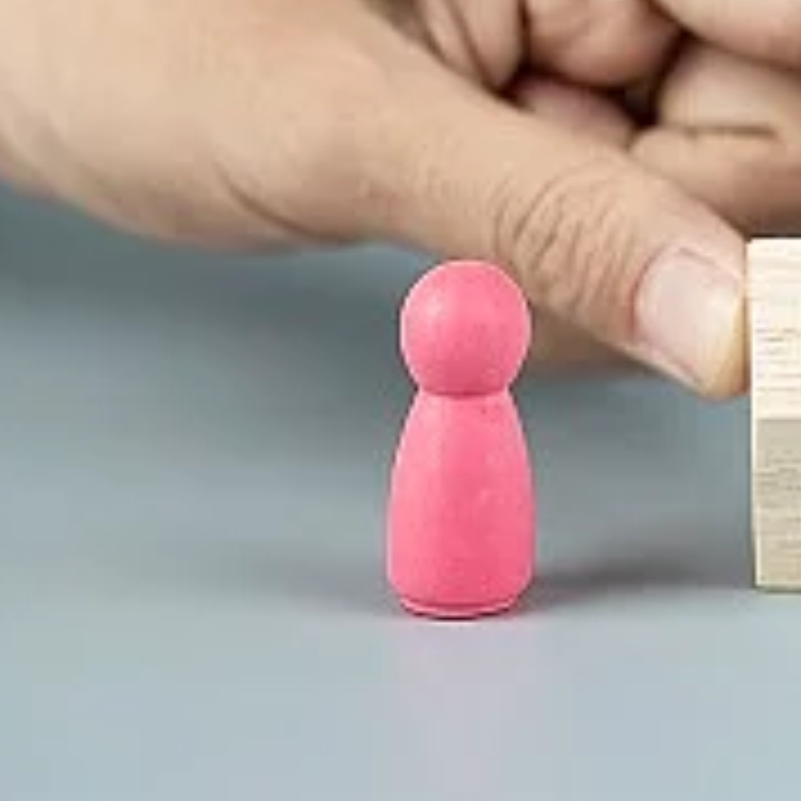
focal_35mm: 114
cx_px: 954
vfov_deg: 15.3
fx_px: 2984
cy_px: 349
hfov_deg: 14.8
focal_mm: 35
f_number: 2.5
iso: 200
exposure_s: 1/750
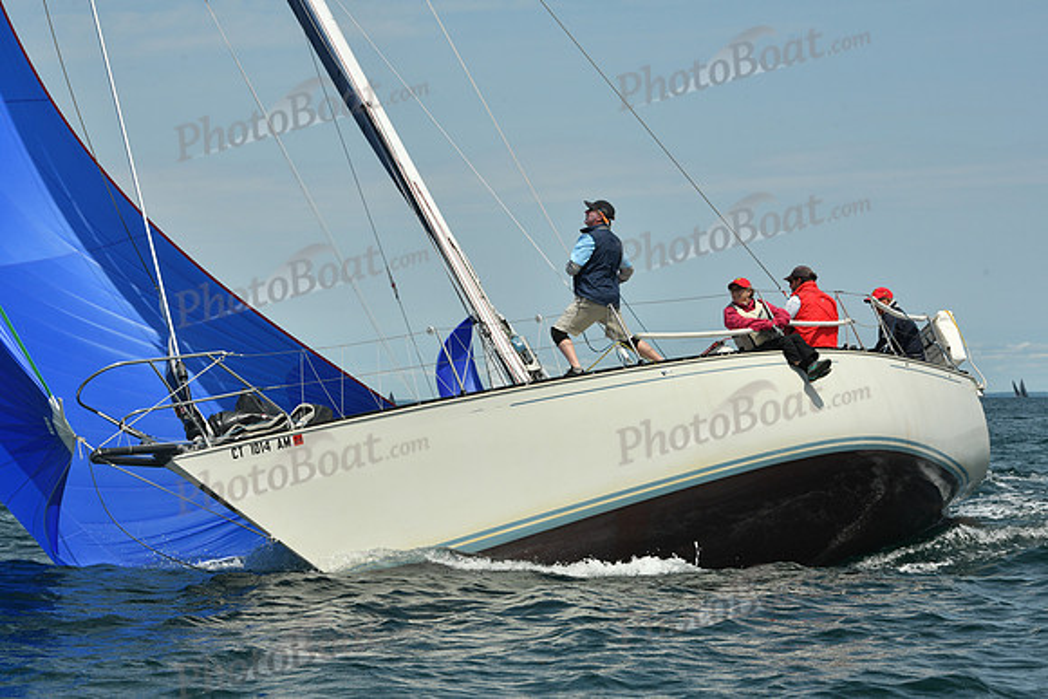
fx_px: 3057
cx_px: 524
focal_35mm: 105
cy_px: 350
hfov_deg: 19.5
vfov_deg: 13.0
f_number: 11
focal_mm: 105
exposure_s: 1/1000
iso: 320
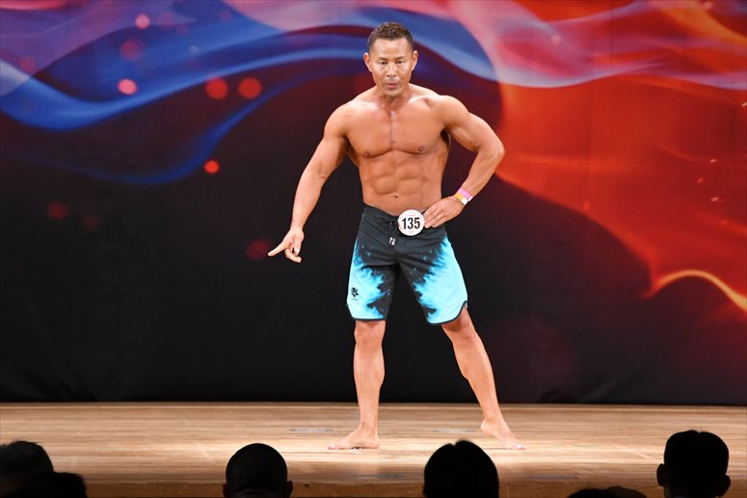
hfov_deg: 8.1
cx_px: 374
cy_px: 249
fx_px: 5289
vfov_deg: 5.4
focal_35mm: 255
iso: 3200
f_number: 5.6
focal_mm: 170
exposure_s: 1/400
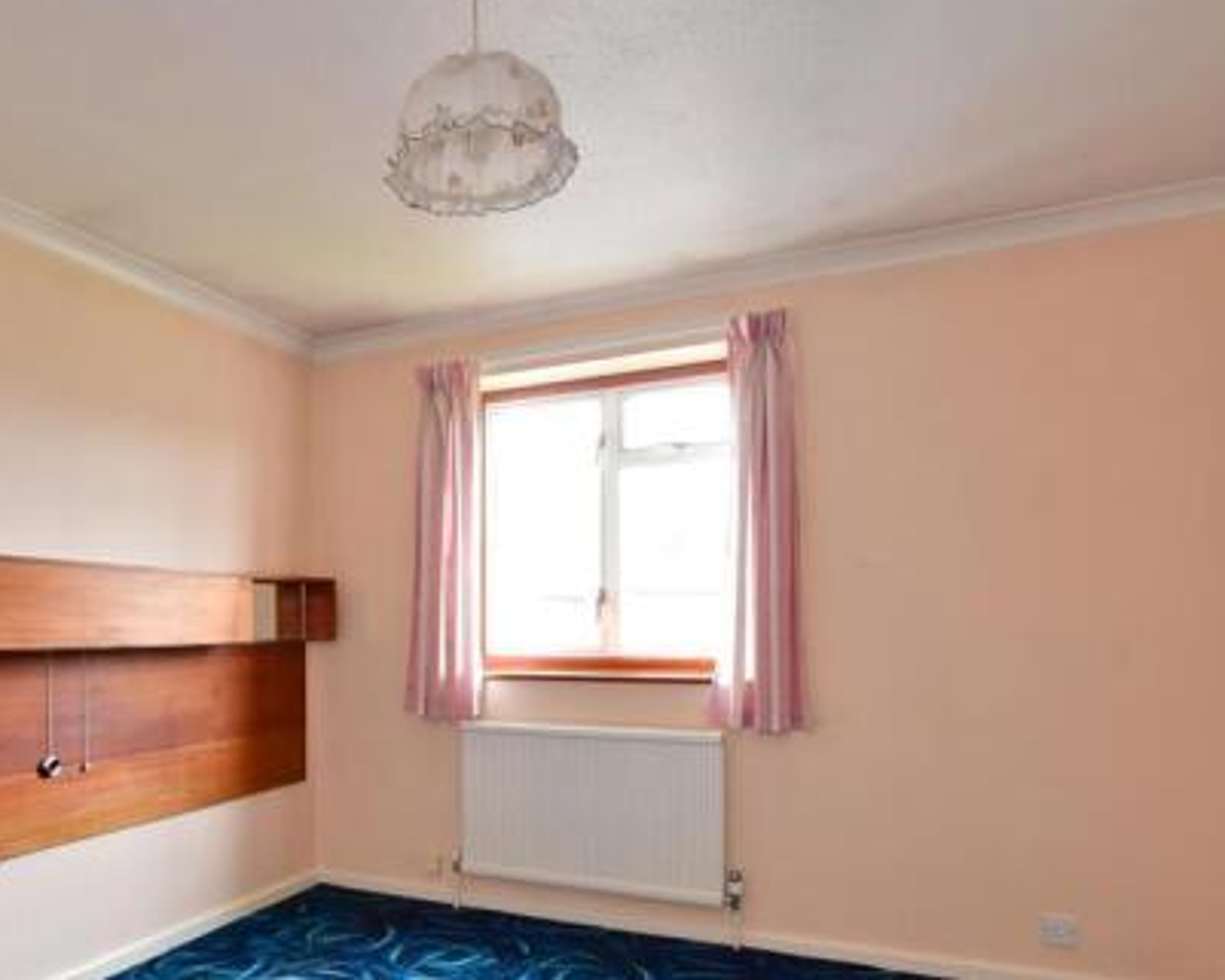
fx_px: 834
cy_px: 624
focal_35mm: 23
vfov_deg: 59.9
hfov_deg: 70.4
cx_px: 403
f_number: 11
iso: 400
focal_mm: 10
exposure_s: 1/2.5
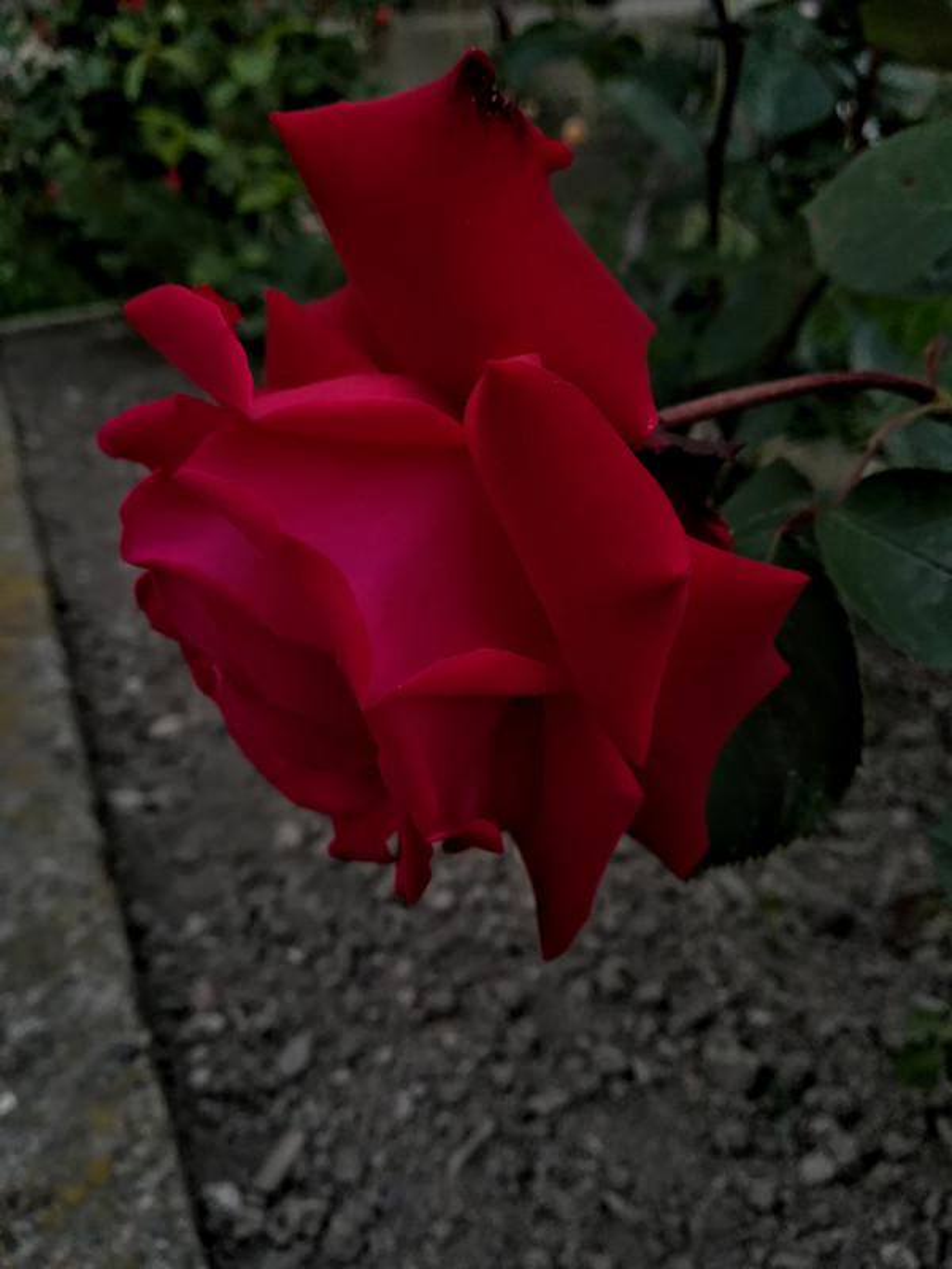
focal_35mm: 26
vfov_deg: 67.3
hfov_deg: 53.1
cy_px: 634
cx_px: 476
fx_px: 953
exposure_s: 1/33.3
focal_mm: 3.83
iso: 125
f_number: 2.2
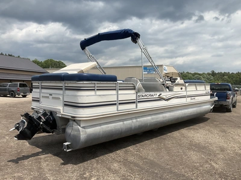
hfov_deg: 61.7
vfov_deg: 48.2
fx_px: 202
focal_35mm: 29
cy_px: 90
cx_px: 120
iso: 25
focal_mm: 3
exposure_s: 1/2959
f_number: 1.8
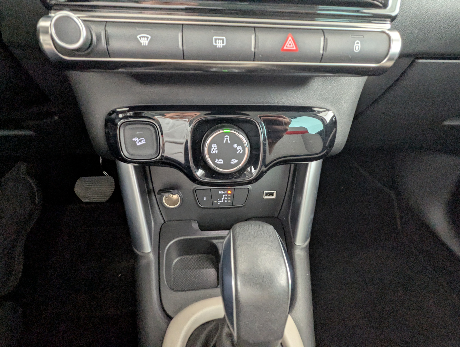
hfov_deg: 94.4
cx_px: 230
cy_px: 174
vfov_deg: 78.2
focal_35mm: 16
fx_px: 213
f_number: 2.2
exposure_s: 1/23.8
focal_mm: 2.35
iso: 330
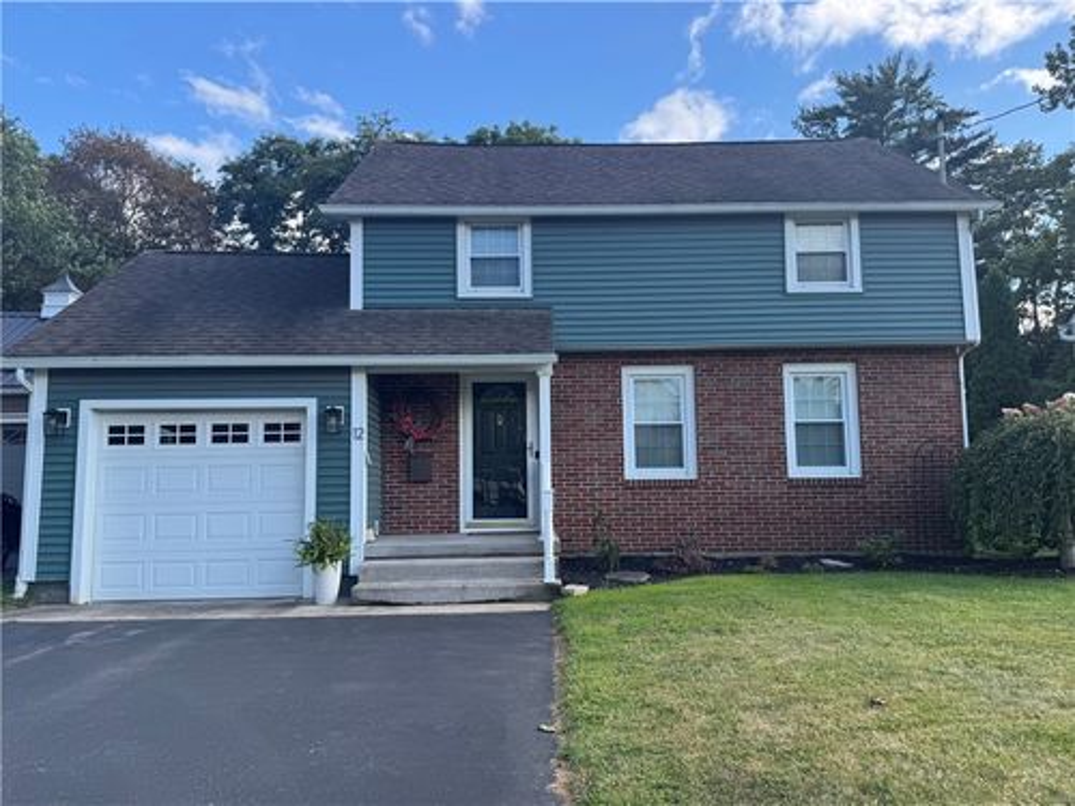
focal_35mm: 24
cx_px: 538
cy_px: 403
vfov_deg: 56.8
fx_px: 745
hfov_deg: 71.6
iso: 80
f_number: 1.78
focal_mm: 6.76
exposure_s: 1/888
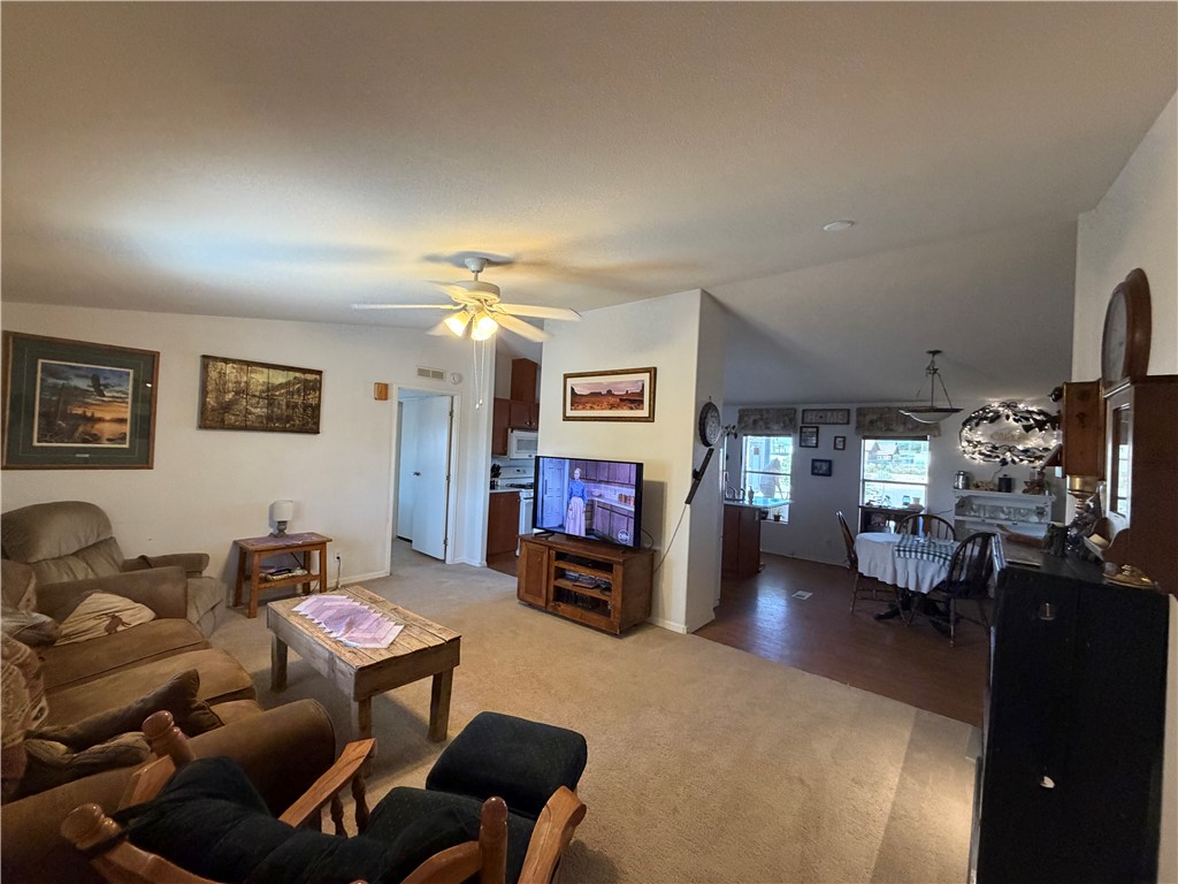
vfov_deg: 85.7
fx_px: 476
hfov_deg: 102.1
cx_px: 589
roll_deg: -2.3
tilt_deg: +0.0
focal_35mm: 14
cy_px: 442
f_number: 2.2
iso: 400
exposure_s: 1/60
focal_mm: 2.22
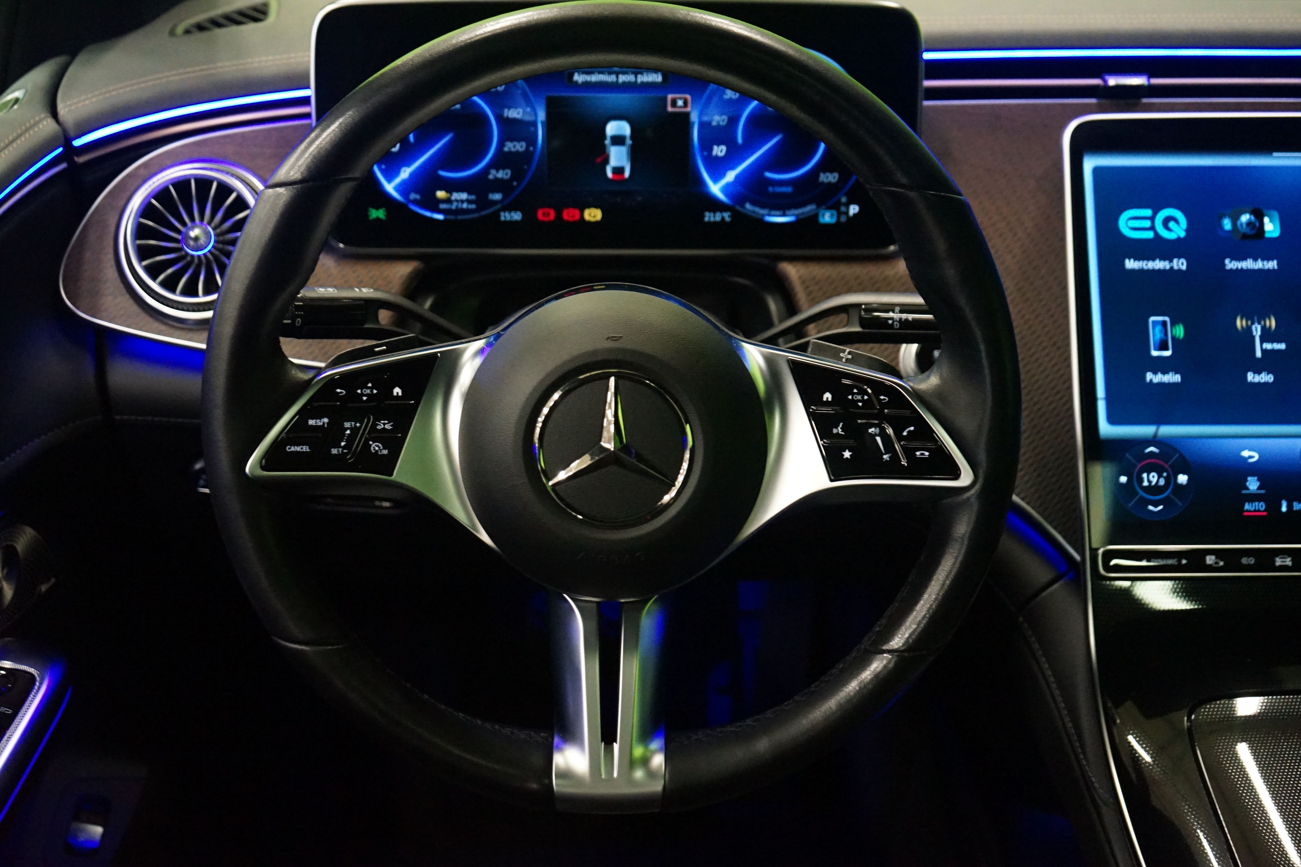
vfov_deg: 27.5
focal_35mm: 49
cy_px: 434
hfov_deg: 40.3
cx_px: 650
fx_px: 1771
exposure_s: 1/40
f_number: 4.5
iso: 6400
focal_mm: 49
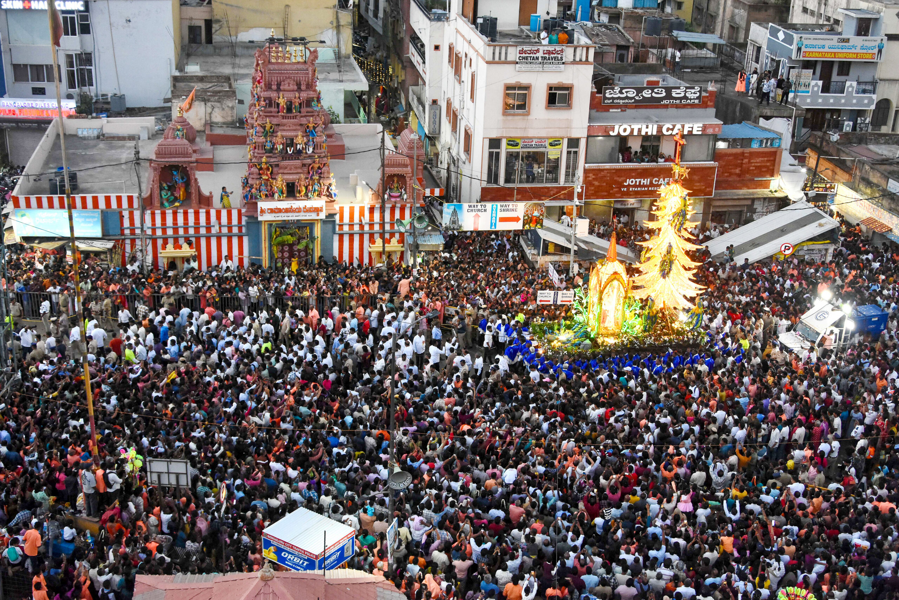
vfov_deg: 29.9
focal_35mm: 45
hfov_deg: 43.6
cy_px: 300
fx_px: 1124
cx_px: 450
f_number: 5.6
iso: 2000
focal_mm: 30
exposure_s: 1/125
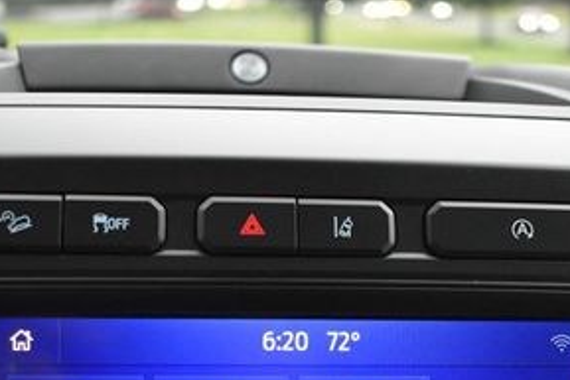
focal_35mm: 83
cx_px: 341
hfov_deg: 24.4
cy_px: 416
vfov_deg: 16.0
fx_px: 1316
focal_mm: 25
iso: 2800
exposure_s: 1/125
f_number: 4
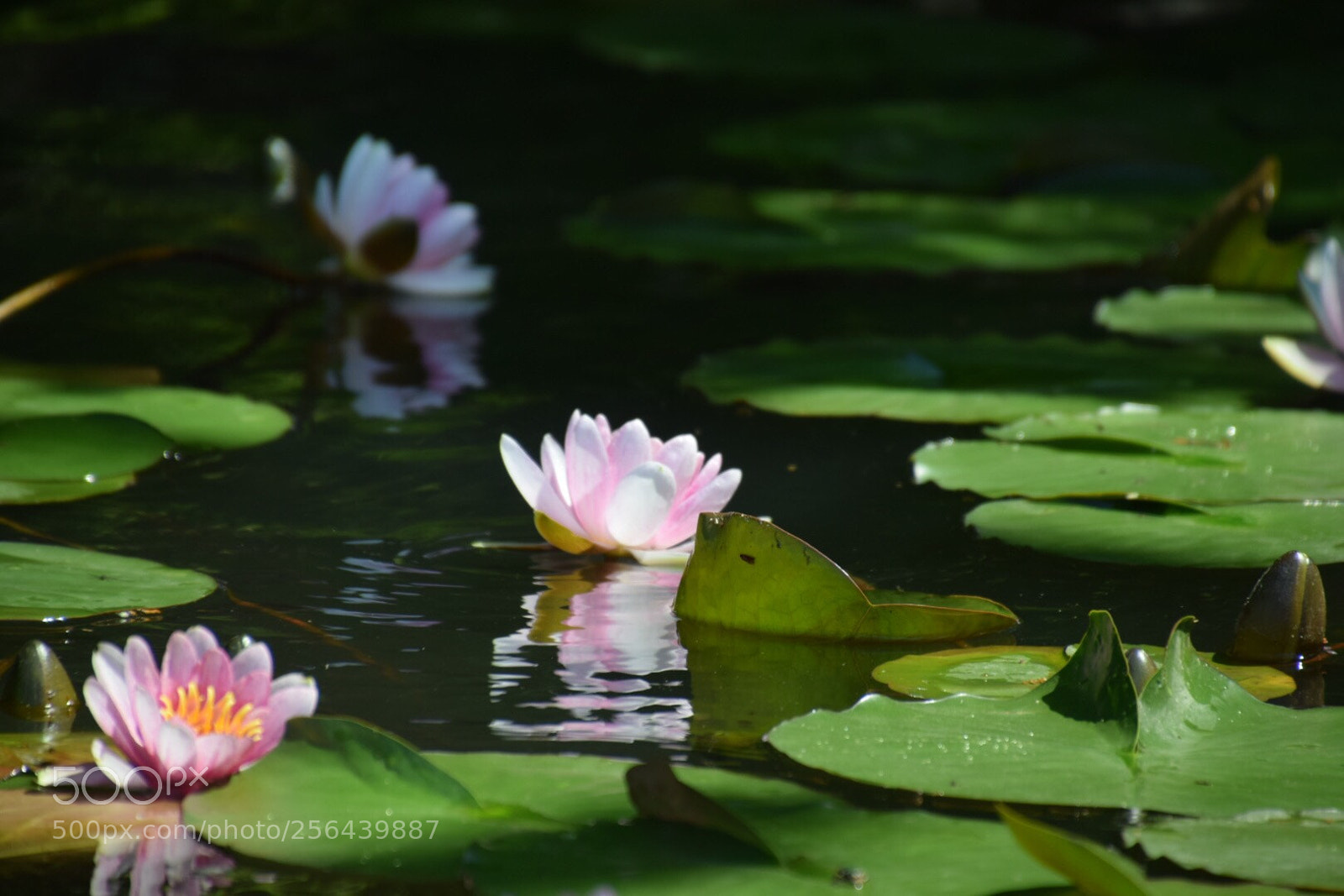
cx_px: 672
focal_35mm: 450
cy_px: 448
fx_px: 16800
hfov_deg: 4.6
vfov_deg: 3.1
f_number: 6.3
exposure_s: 1/160
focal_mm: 300
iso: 100
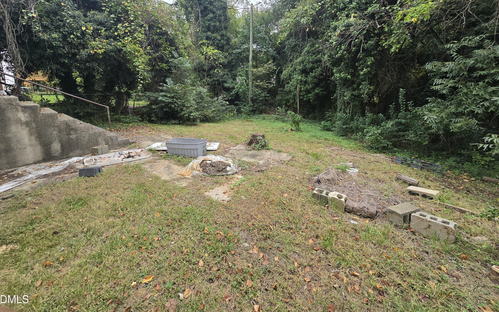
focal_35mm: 14
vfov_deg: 77.8
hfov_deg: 105.3
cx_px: 252
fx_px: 190
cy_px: 127
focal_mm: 2.2
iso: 50
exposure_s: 1/185
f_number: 2.2
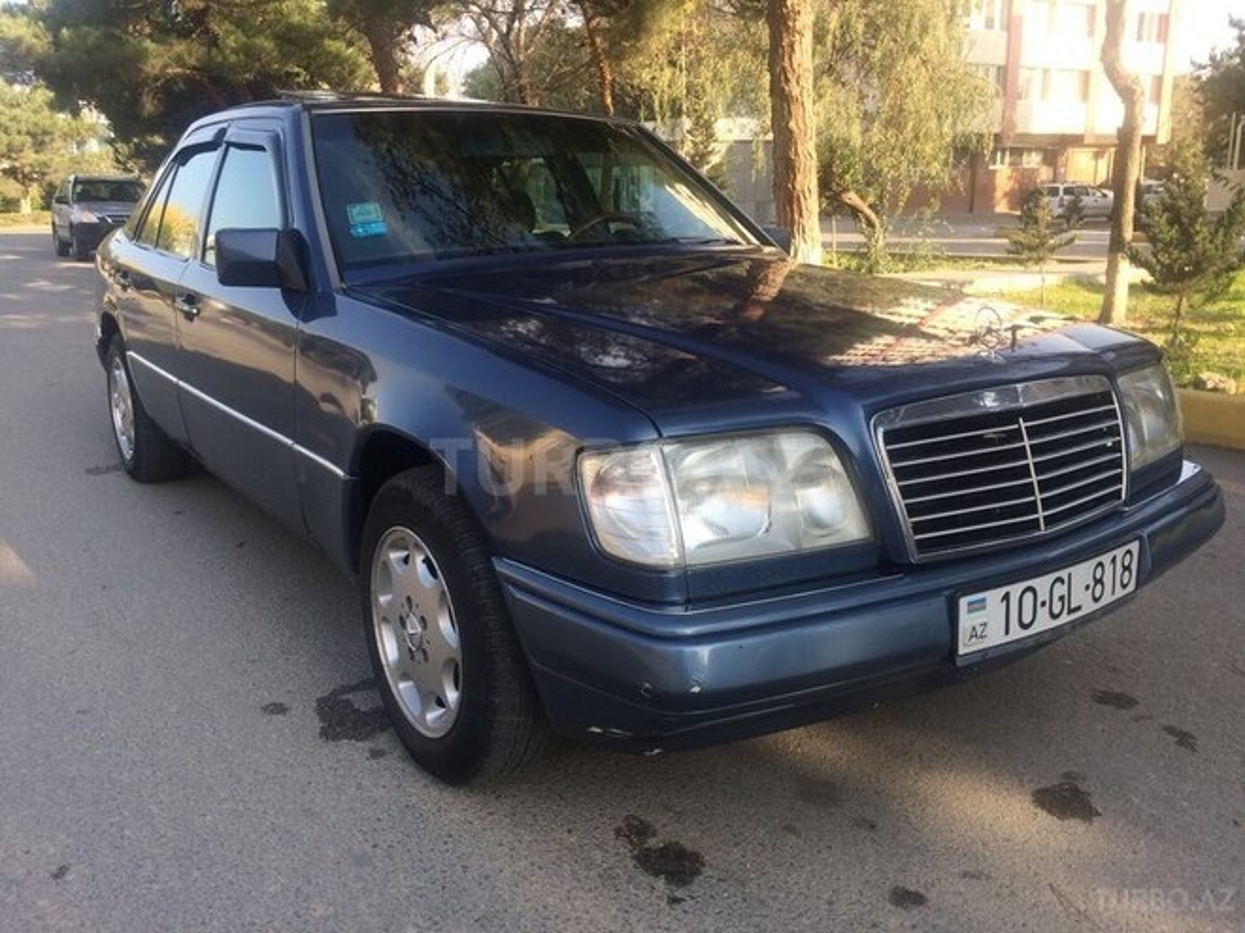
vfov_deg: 48.2
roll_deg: +2.5
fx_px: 1043
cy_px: 466
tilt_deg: -15.9
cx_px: 622
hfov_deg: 61.7
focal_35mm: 29
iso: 32
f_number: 2.2
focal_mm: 4.15
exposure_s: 1/456
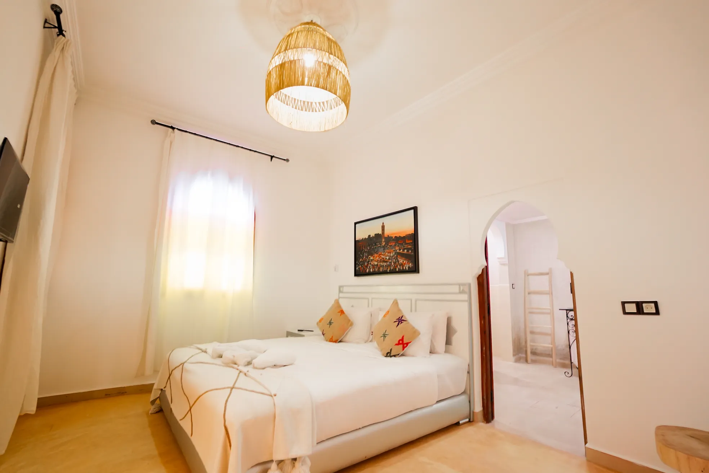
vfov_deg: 77.3
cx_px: 354
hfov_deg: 100.4
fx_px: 295
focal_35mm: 15
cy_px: 236
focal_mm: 10
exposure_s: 1/50
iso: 2500
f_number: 4
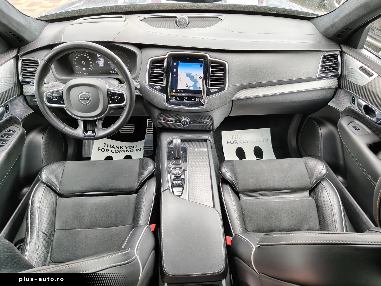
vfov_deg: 56.8
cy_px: 143
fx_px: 264
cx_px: 190
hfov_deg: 71.6
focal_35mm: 24
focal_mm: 5.59
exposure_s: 1/118
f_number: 1.8
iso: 50
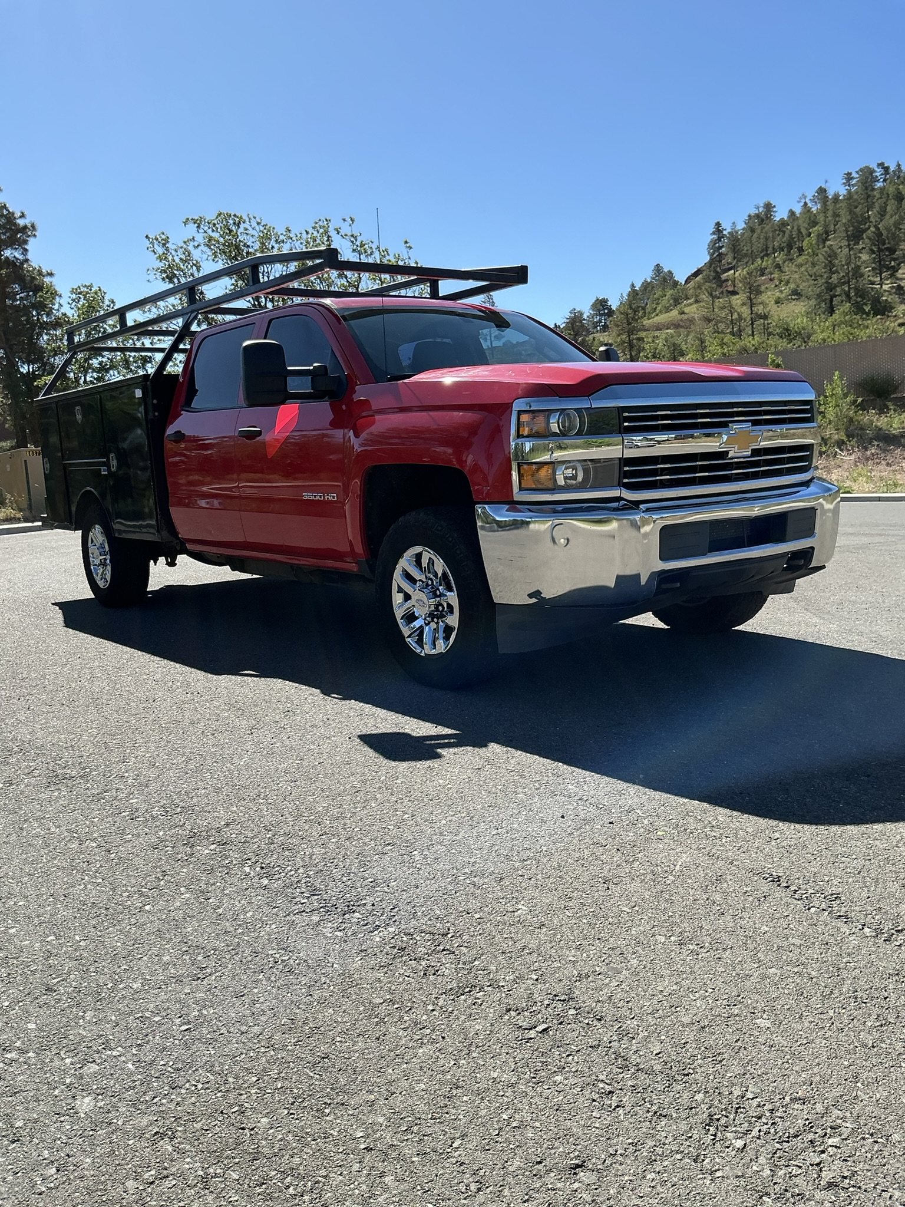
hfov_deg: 49.7
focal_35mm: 28
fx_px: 976
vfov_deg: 63.4
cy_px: 604
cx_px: 452
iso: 25
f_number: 1.8
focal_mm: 3
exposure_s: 1/1342
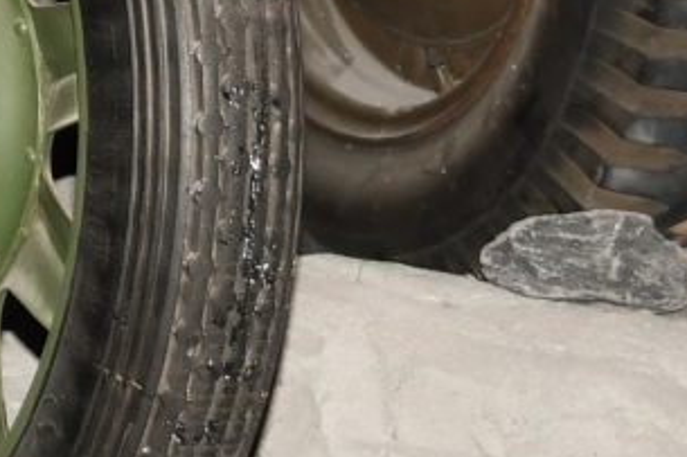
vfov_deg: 3.6
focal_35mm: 378
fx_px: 7209
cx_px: -394
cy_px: -565
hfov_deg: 5.4
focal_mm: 32
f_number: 4
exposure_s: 1/60
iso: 400
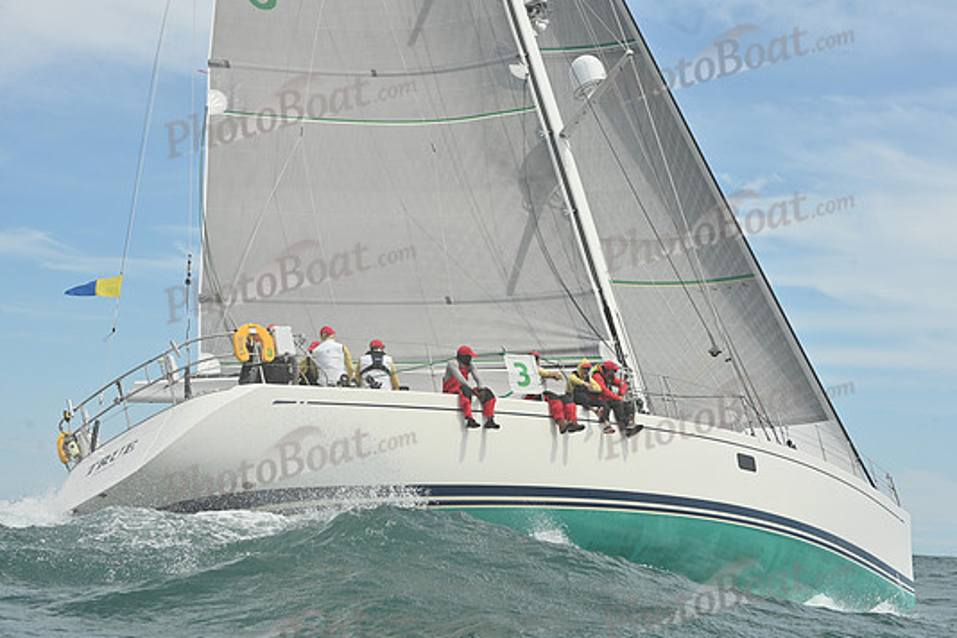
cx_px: 511
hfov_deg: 26.6
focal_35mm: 76
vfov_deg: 17.9
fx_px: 2020
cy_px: 345
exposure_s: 1/1250
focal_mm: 70
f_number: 10
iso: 320
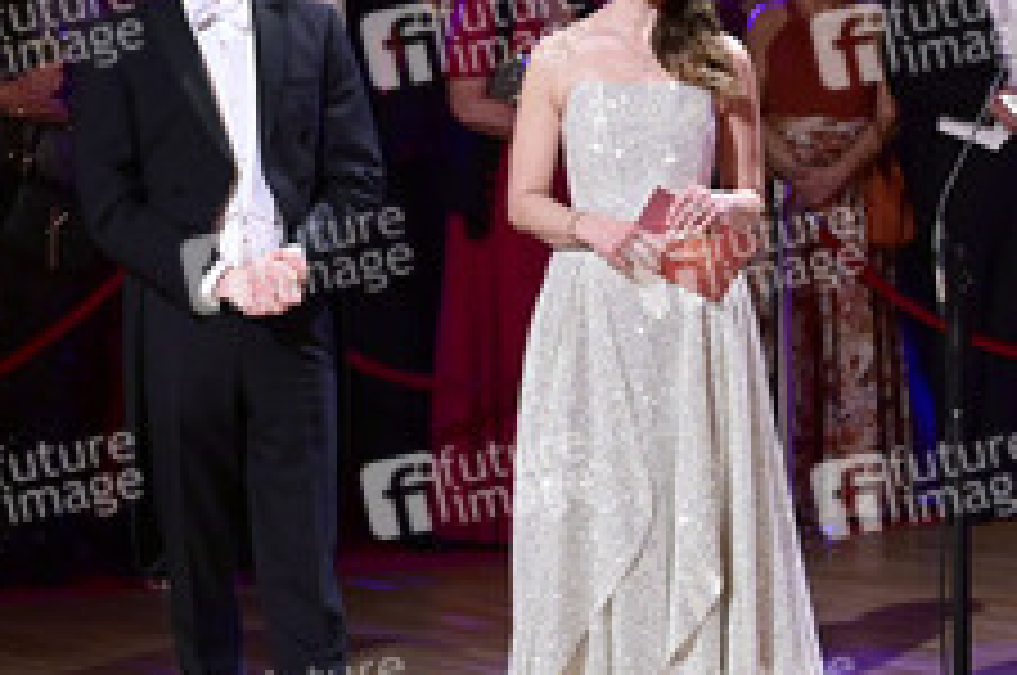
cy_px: 374
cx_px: 808
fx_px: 3949
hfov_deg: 14.6
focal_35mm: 140
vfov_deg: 9.8
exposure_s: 1/200
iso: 5000
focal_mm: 70
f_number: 5
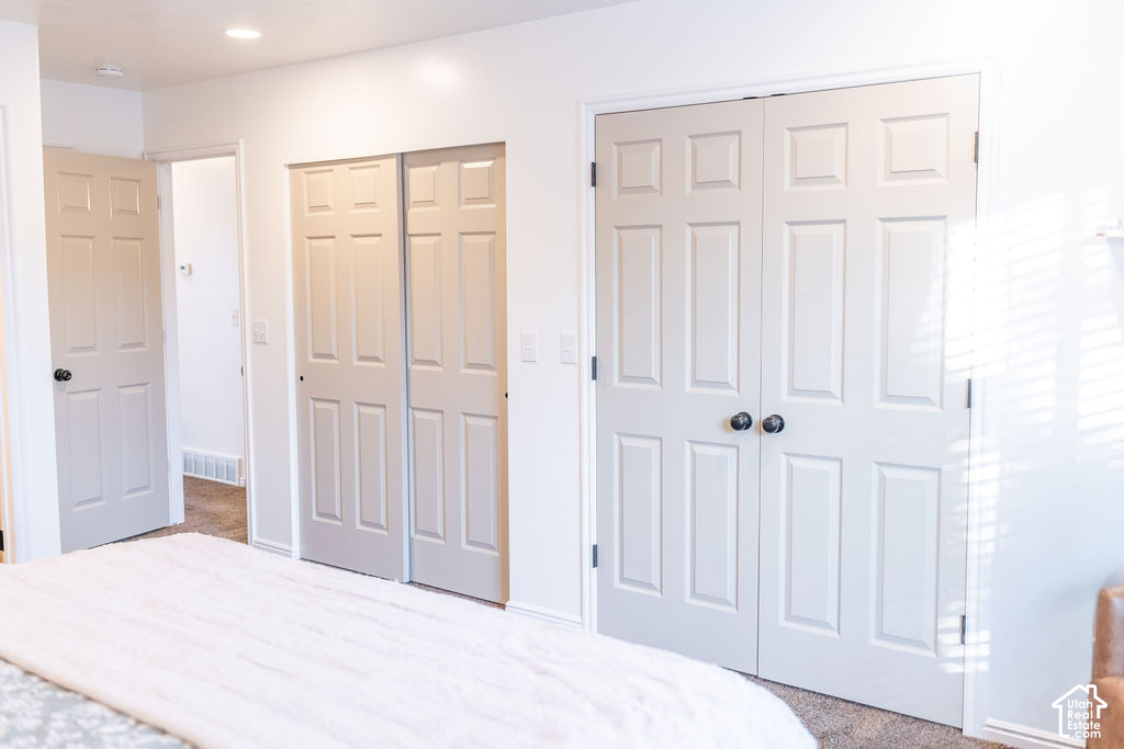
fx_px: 1097
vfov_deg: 37.7
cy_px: 374
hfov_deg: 54.3
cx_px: 562
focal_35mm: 35
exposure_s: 1/250
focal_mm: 35
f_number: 2.8
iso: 1000
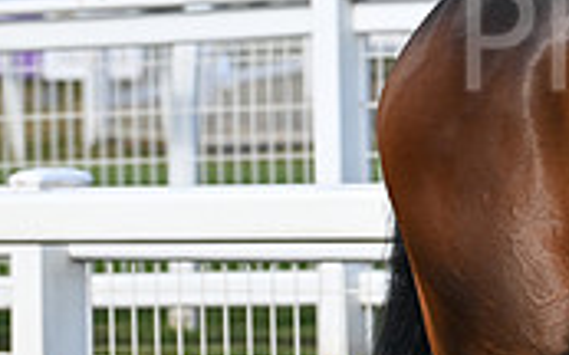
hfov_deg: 4.7
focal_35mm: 445
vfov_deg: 2.9
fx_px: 6898
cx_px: 891
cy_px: -117
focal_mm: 130
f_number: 6.3
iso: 400
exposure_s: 1/1000
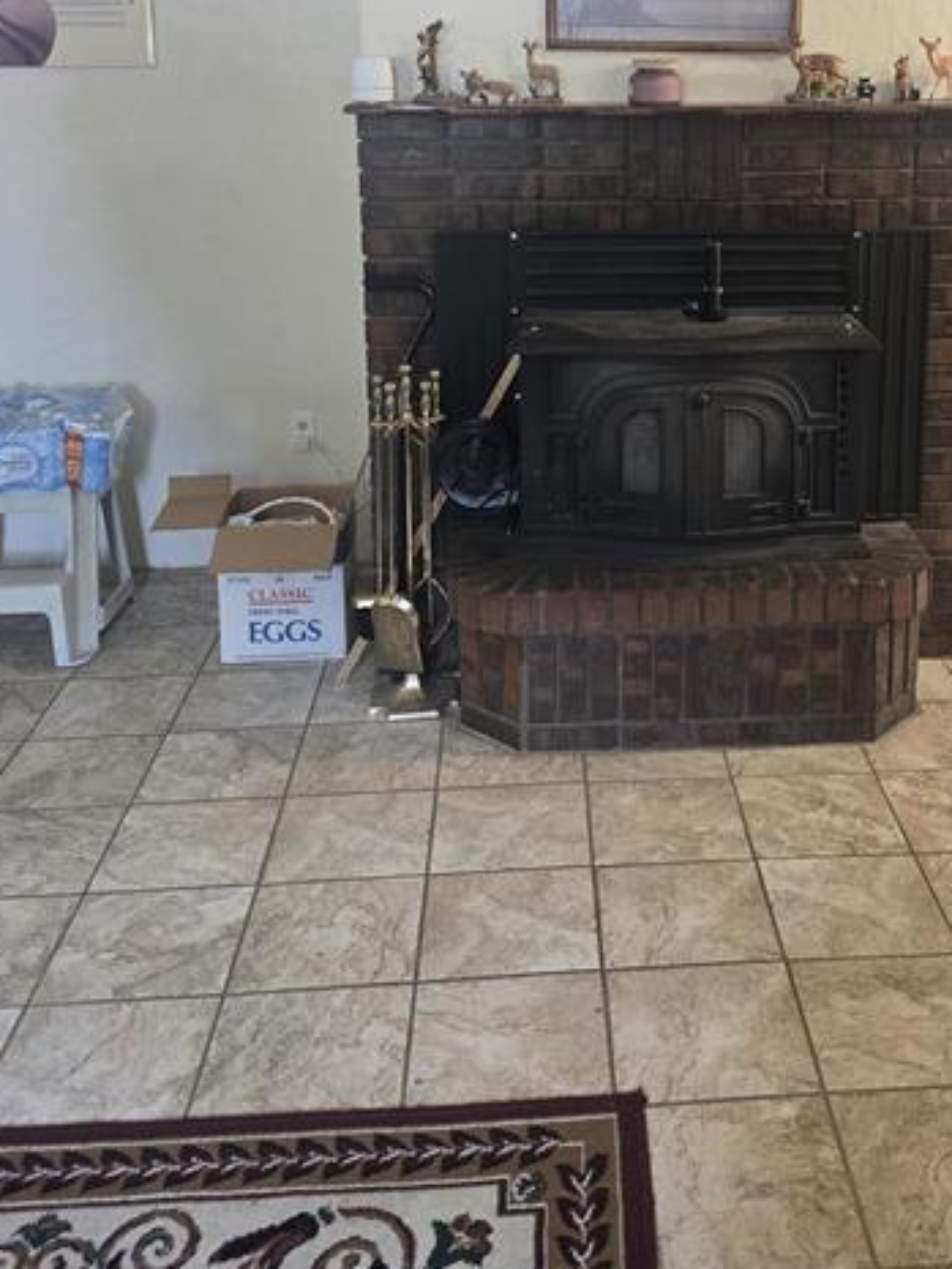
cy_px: 273
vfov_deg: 46.6
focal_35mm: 38
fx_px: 1393
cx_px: 657
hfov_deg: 37.2
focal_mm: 6.3
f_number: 1.7
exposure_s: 1/120
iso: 500
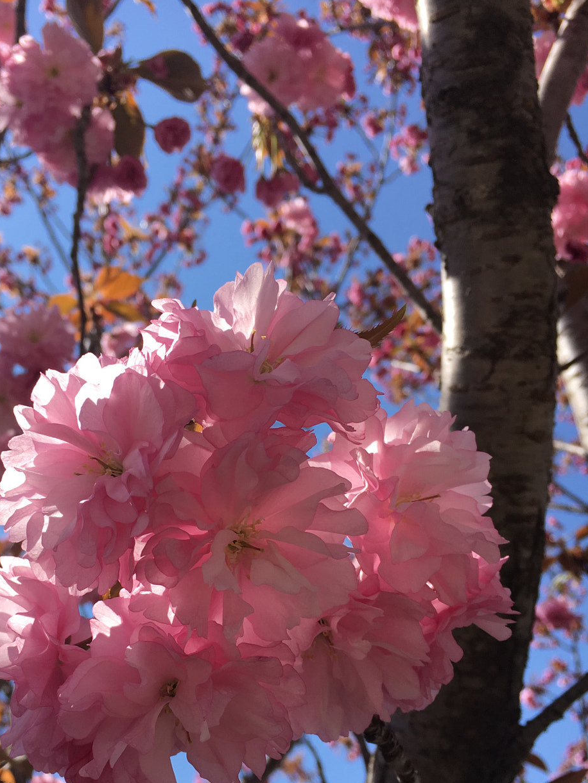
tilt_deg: +49.9
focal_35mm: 38
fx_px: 860
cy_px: 492
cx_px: 209
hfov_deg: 37.4
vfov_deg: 48.5
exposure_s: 1/1026
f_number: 2.2
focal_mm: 4.15
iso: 25
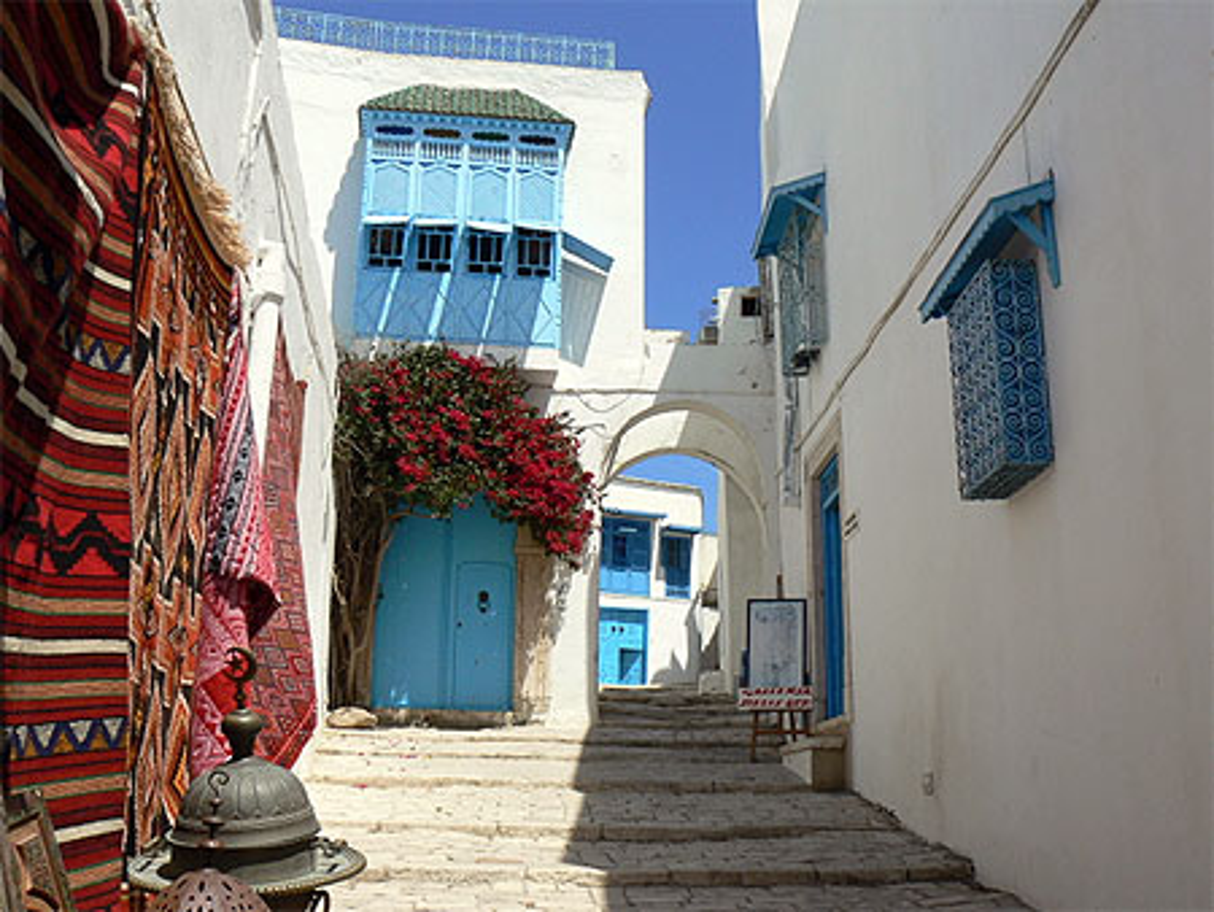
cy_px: 456
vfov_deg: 39.7
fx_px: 1263
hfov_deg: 51.3
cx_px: 607
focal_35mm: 36
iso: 80
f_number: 8
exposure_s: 1/400
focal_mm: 6
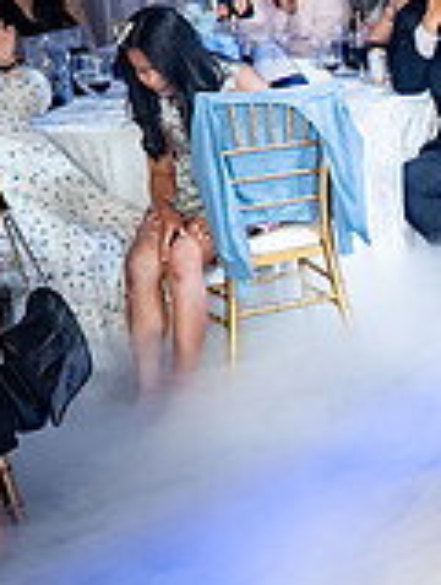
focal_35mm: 84
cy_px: 230
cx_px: 978
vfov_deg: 23.2
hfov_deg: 13.8
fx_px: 1421
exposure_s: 1/160
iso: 800
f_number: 4
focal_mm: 24
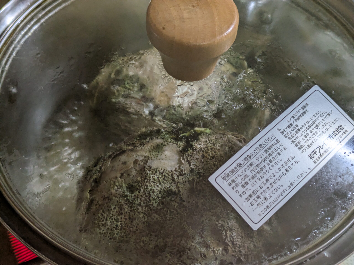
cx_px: 177
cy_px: 132
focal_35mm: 51
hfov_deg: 37.5
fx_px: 522
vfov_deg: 28.6
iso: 90
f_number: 1.89
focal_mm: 5.43
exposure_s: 1/30
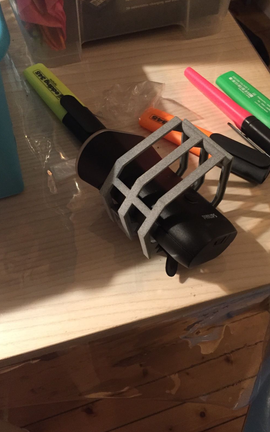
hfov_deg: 40.5
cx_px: 153
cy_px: 217
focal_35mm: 31
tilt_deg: -58.3
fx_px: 365
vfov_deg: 61.2
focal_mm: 4.15
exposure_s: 1/15
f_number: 2.2
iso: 250
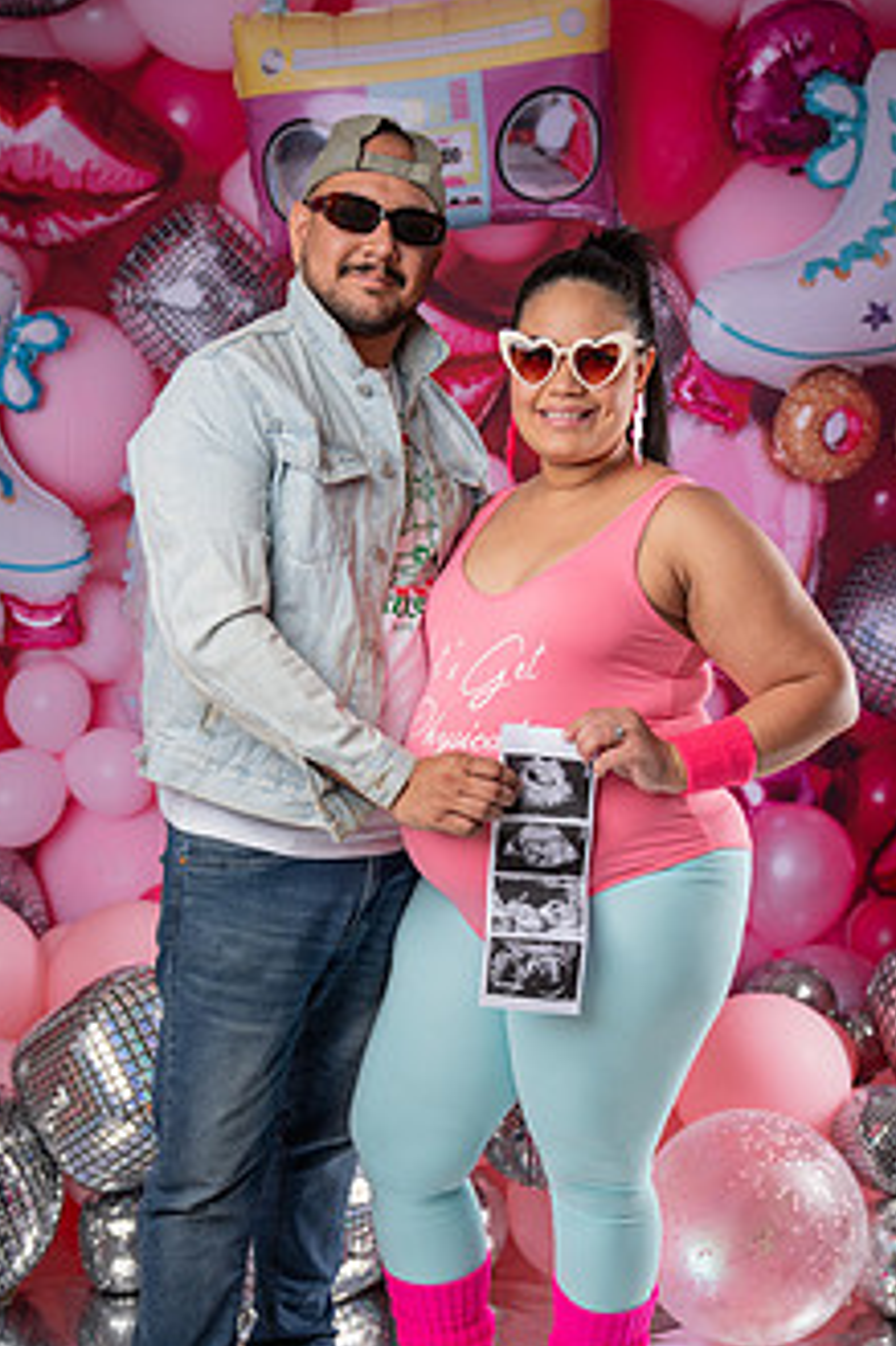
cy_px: 814
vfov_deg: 38.0
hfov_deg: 26.0
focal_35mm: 52
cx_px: 417
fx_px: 1943
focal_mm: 38
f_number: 3.5
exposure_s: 1/60
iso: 50
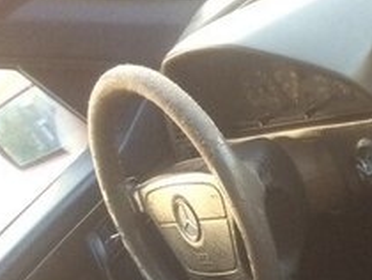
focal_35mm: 91
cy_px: 368
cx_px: 562
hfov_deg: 18.9
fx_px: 979
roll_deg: +40.4
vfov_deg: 15.5
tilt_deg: -36.9
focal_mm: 4.15
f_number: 2.2
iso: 160
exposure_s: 1/33
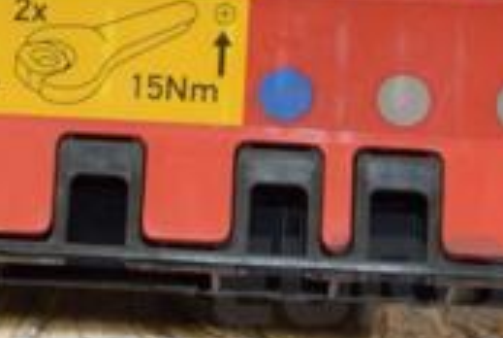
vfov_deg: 6.3
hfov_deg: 9.4
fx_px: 3051
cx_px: 160
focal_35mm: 218
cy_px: -108
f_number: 6.3
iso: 800
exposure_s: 1/200
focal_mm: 42
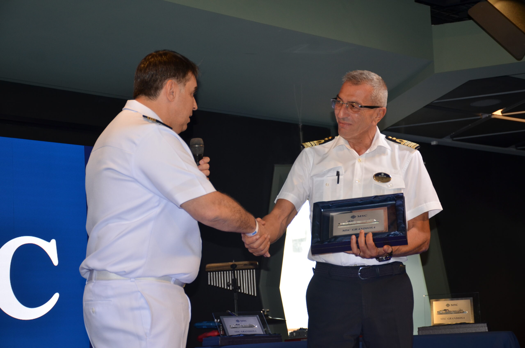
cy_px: 174
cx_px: 262
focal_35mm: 75
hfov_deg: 27.0
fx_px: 1092
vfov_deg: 18.1
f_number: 4.8
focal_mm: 50
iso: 400
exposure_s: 1/100
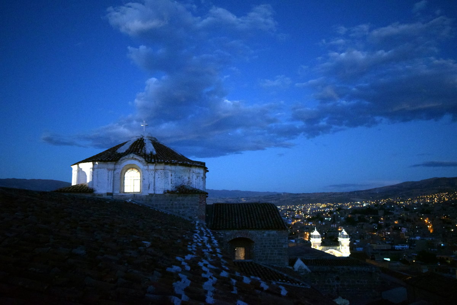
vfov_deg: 43.6
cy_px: 152
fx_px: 381
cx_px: 228
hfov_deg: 61.9
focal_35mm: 30
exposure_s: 1/10
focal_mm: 20
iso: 5000
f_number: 5.6
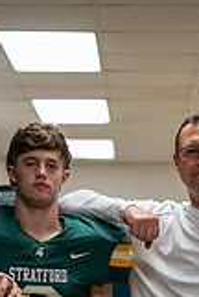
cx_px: 121
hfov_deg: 9.8
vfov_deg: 14.0
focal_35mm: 140
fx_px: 1156
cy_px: 404
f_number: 1.8
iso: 500
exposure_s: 1/160
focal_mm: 50
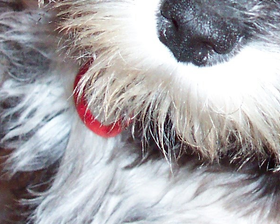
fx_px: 1119
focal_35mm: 135
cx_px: 261
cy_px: -16
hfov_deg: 14.1
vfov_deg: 11.3
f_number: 2.8
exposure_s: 1/30
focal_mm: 7.5
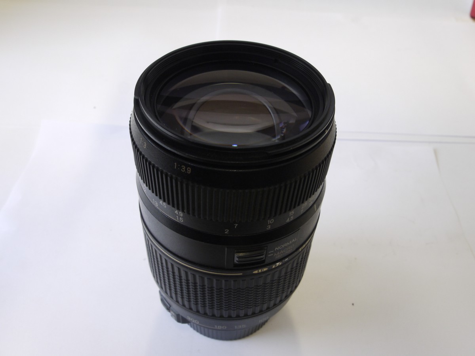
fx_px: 467
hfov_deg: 54.0
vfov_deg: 41.8
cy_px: 178
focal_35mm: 34
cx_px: 238
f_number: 11
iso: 400
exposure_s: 1/13
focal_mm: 17
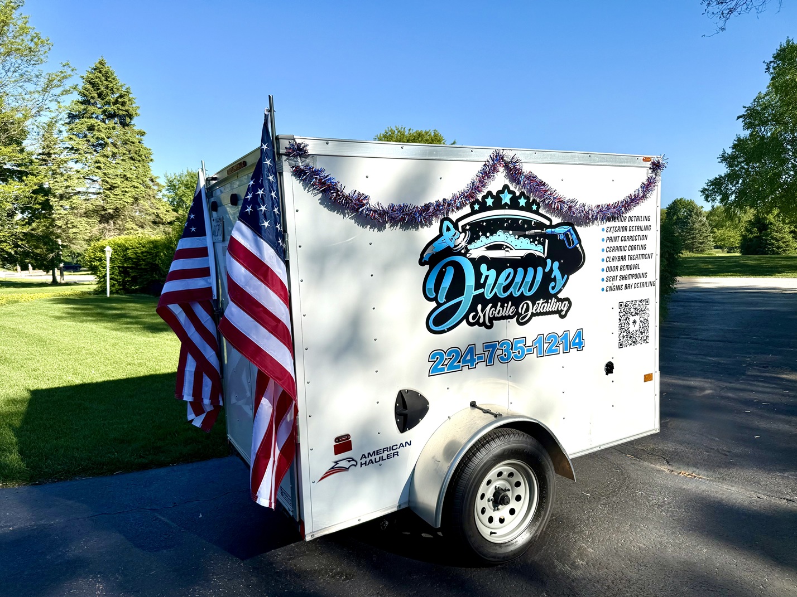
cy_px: 298
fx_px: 553
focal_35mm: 24
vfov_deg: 56.8
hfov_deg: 71.6
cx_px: 398
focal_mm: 6.76
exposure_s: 1/7353
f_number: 1.78
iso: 80
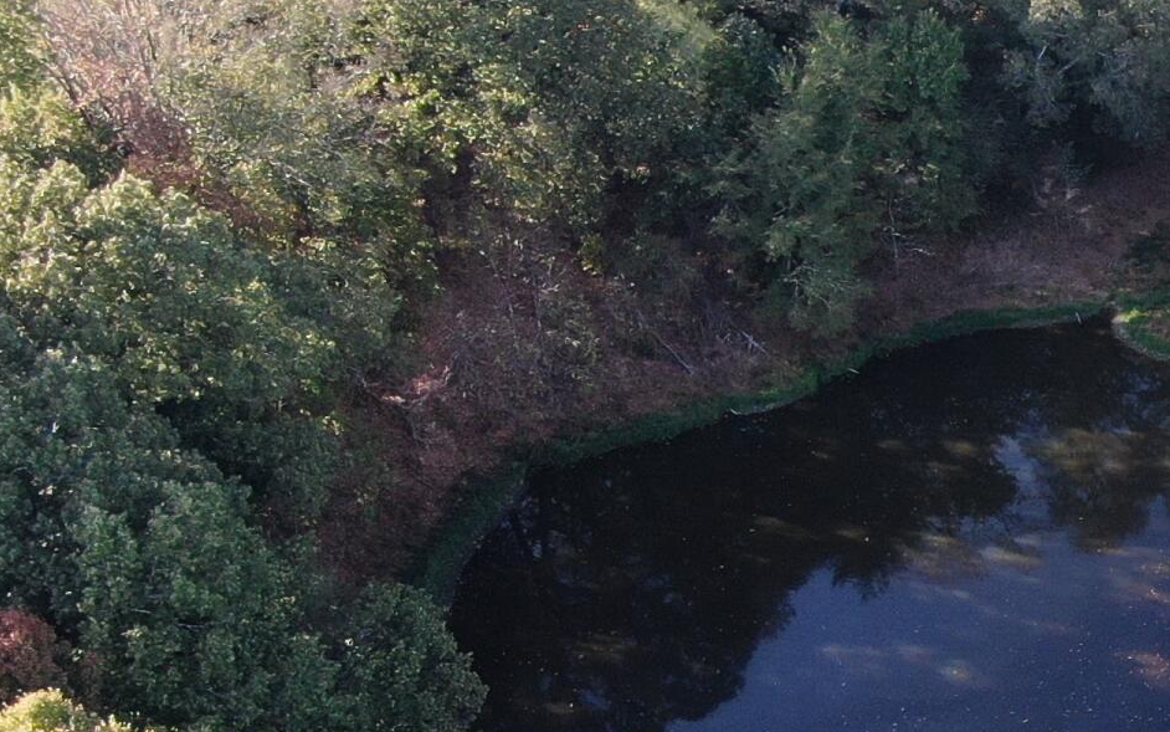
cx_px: 1482
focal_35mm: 81
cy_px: 592
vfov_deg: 16.0
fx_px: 2583
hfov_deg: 23.0
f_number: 2.8
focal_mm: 4.39
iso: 100
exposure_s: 1/200
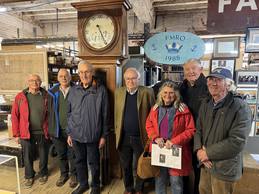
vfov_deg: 56.8
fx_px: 180
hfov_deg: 71.6
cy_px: 97
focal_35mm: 24
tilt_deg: -6.6
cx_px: 130
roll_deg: -0.3
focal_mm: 6.76
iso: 640
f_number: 1.78
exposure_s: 1/50
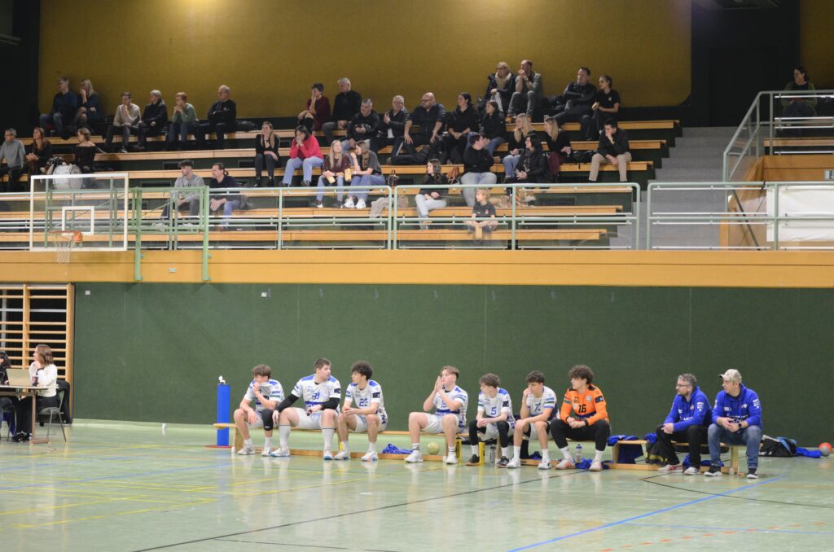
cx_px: 417
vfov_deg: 16.5
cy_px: 276
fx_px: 1907
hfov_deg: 24.7
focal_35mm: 82
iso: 1600
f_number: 4
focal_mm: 55
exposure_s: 1/100
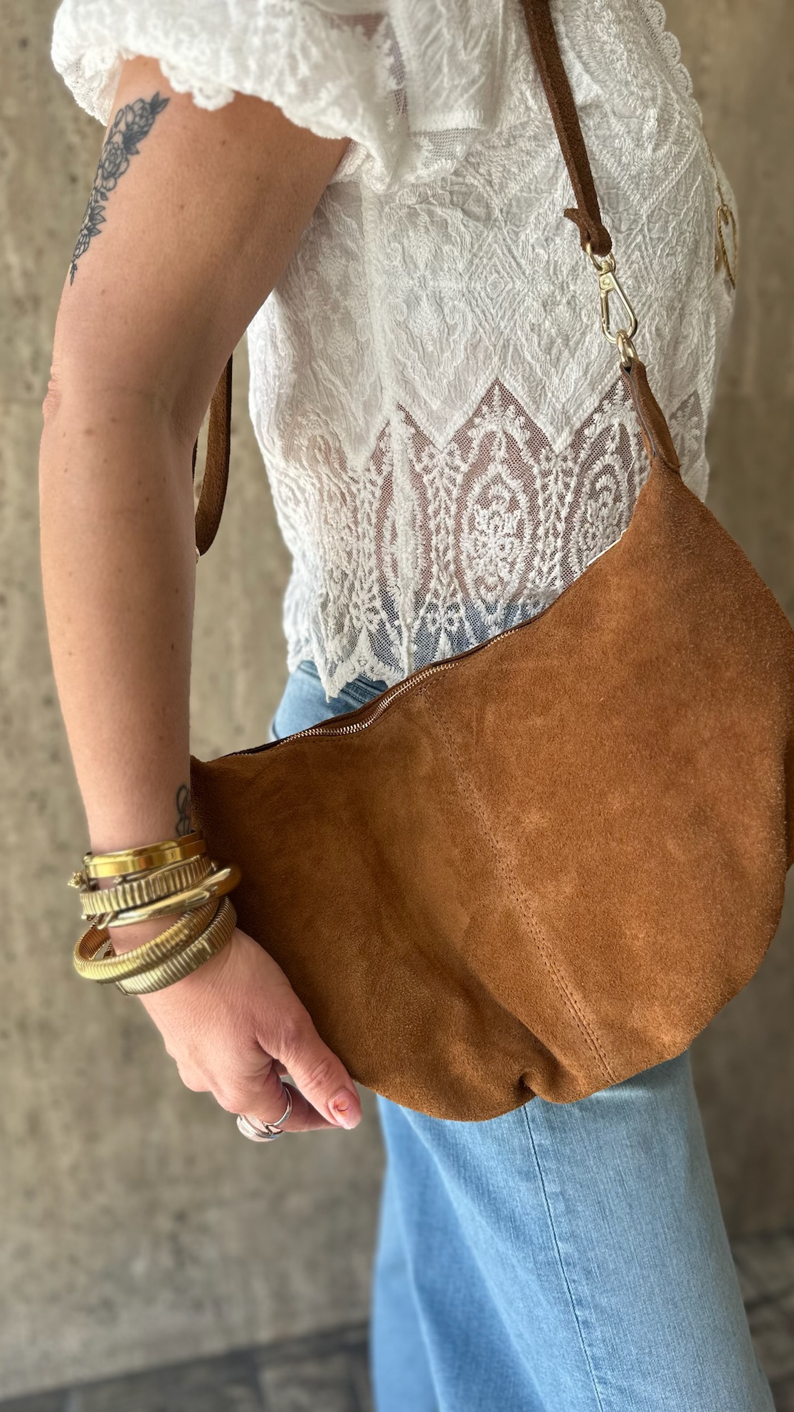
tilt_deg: -16.7
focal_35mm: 27
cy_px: 696
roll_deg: -1.5
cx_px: 447
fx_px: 1010
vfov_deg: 69.8
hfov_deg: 42.8
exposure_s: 1/604
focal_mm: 6.86
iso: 80
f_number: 1.78
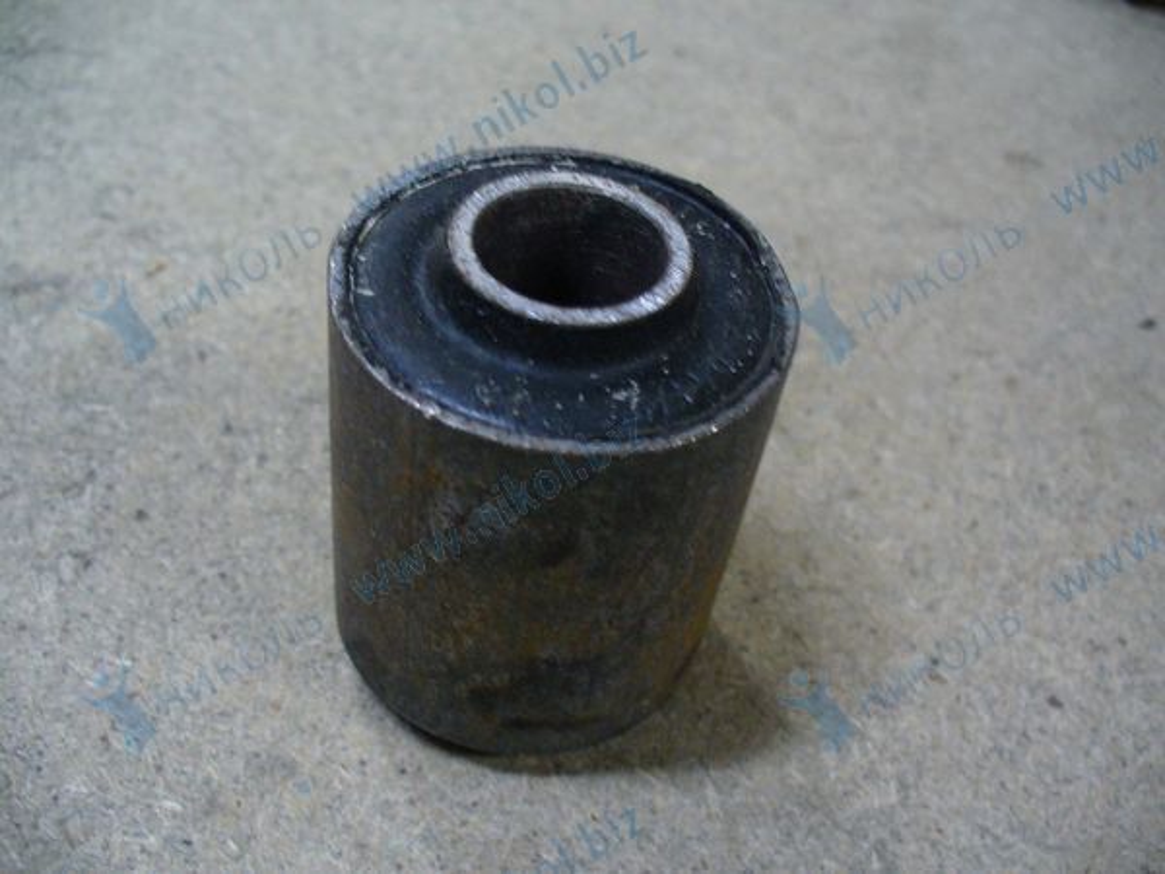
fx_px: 1245
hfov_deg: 50.1
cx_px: 582
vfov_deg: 38.7
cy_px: 437
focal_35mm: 37
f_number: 2.8
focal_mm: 6.1
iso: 200
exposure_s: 1/8
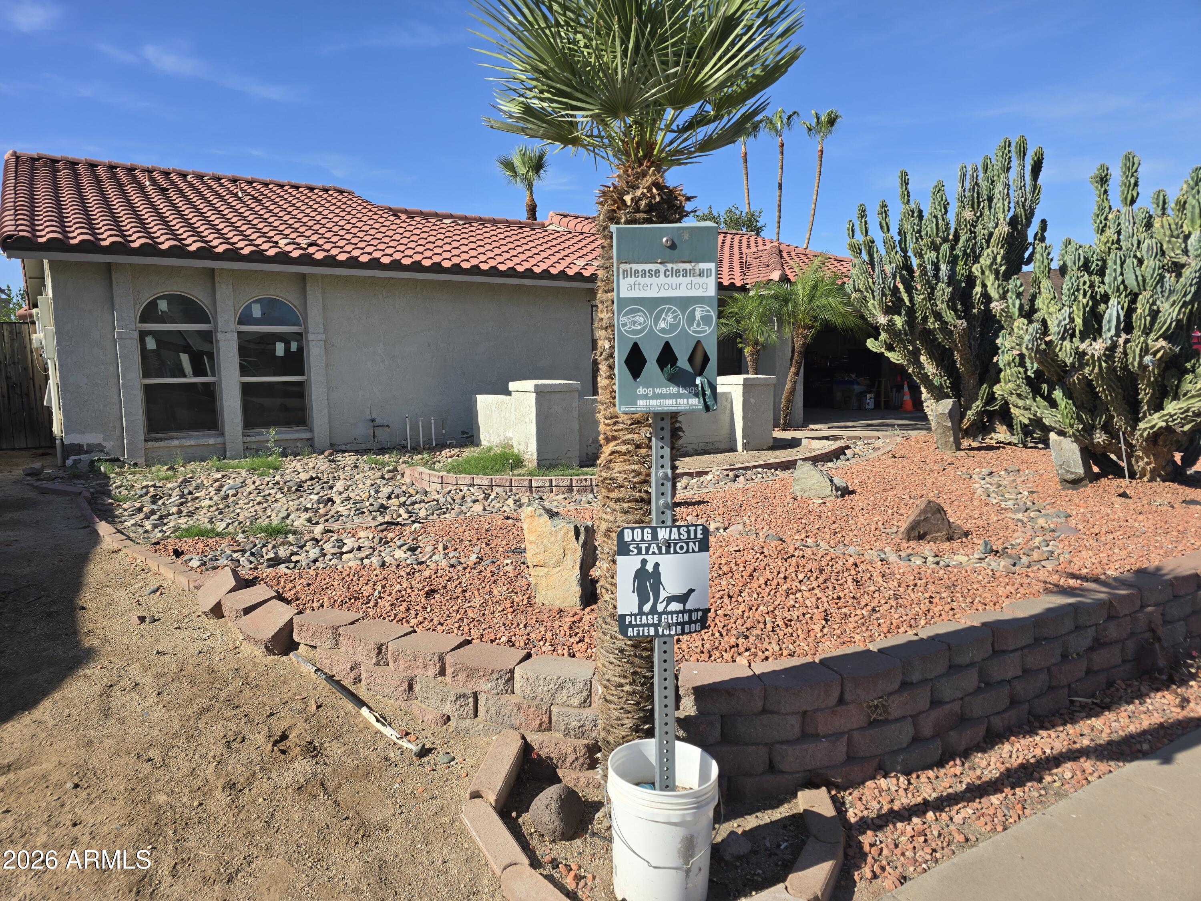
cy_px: 450
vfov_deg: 58.9
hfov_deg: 73.9
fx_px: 798
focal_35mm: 23
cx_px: 600
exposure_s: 1/758
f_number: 1.7
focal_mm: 6.3
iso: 12
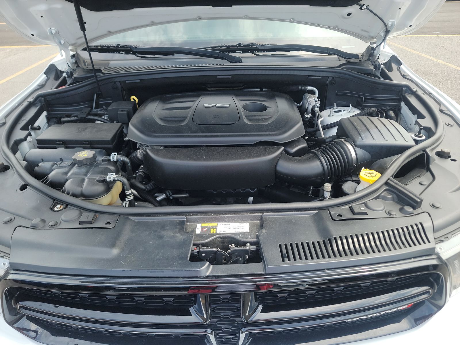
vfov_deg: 56.8
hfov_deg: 71.6
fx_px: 319
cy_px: 172
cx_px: 230
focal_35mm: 24
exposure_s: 1/149
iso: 50
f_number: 1.8
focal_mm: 6.7
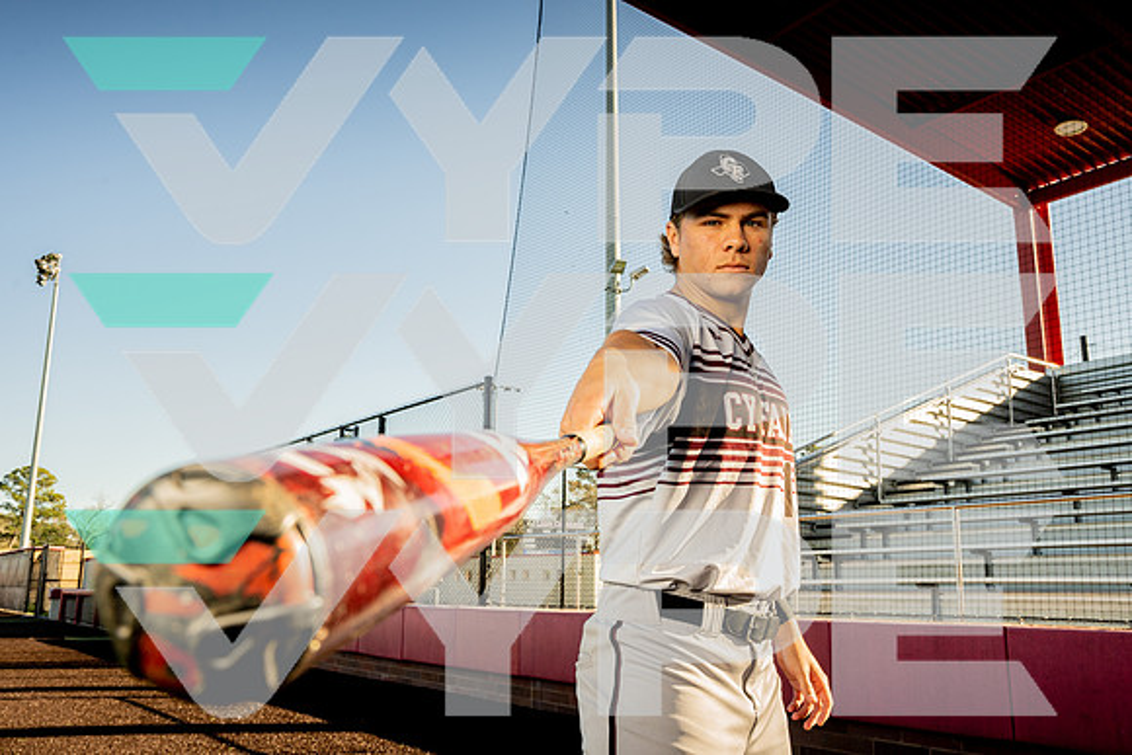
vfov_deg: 40.0
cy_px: 378
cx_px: 566
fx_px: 1038
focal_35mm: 33
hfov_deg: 57.2
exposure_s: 1/250
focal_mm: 33
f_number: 10
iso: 400
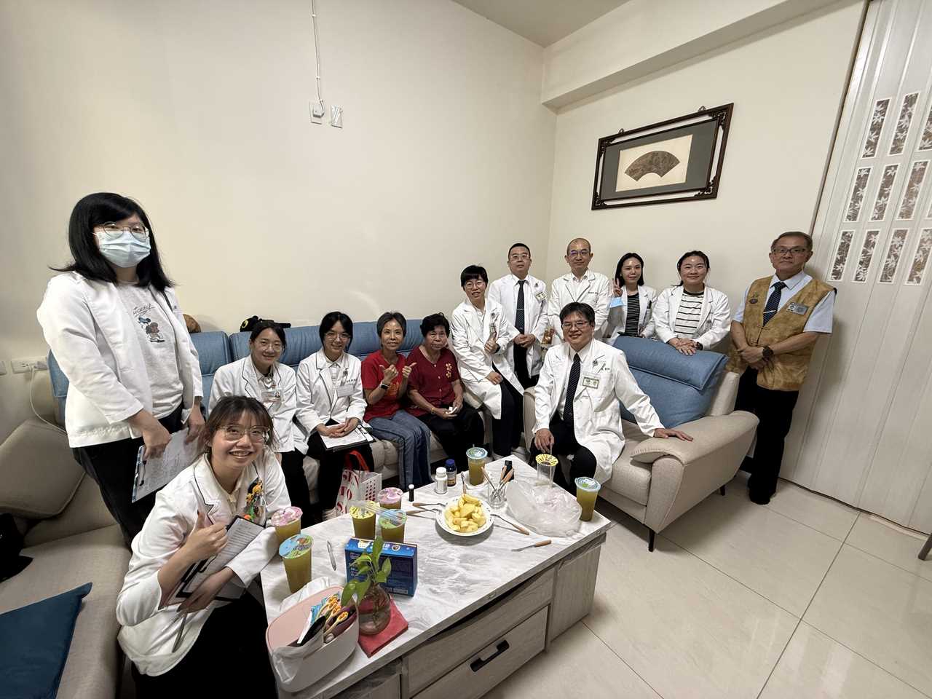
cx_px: 466
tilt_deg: -13.5
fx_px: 377
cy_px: 350
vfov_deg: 85.7
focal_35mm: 14
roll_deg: -1.6
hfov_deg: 102.1
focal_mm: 2.22
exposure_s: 1/60
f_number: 2.2
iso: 250
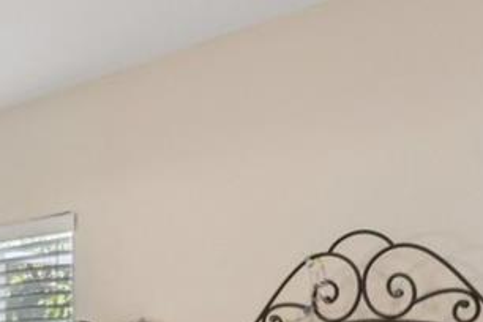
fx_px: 1194
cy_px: 410
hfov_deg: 18.2
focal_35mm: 89
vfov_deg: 14.7
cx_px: -379
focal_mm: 17
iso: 400
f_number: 8
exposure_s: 1/10
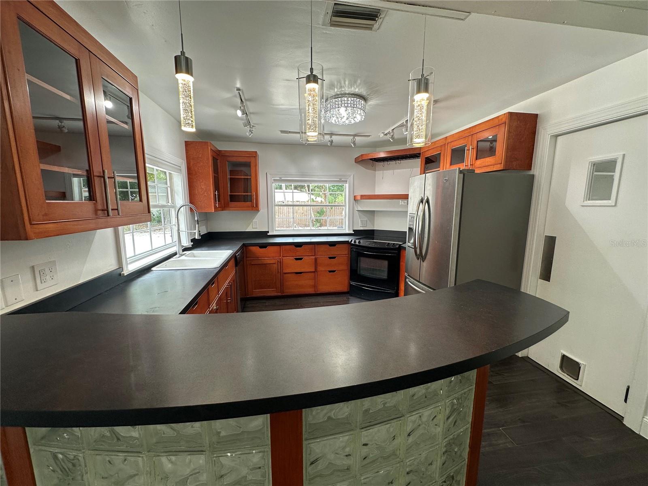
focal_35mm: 14
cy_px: 243
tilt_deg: -9.1
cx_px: 324
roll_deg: +0.0
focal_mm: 2.22
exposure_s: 1/120
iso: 80
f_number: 2.2
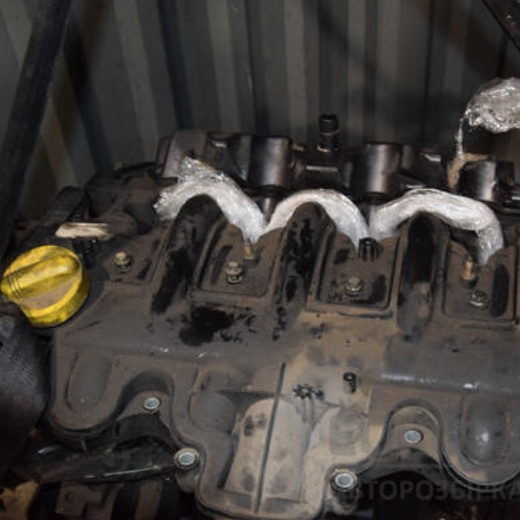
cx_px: 305
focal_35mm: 47
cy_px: 258
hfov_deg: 36.0
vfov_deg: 36.1
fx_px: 799
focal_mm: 24
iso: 800
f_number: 5
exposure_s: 1/60
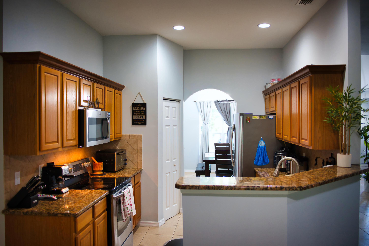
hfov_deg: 65.5
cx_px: 184
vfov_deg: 46.4
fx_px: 287
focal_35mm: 28
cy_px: 123
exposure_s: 1/125
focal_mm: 28
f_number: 2.8
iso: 1000
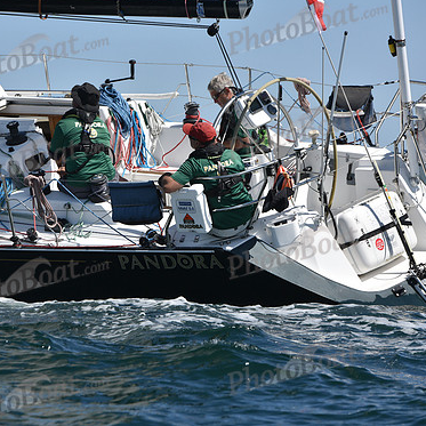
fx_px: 3495
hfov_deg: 7.0
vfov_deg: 7.0
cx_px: 169
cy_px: 206
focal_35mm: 251
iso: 250
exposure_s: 1/1600
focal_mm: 190
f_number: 7.1
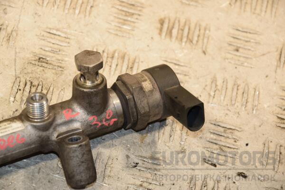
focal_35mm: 158
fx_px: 1247
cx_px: 142
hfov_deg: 13.0
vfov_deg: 8.7
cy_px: 95
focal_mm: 105
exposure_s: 1/200
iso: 800
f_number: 7.1
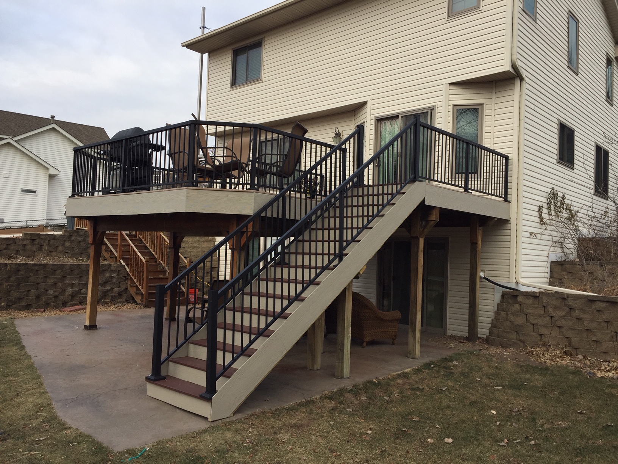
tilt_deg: +2.9
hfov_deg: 61.7
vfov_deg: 48.2
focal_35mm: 29
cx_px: 309
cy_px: 232
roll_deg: -0.3
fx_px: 518
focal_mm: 4.15
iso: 32
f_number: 2.2
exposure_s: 1/501
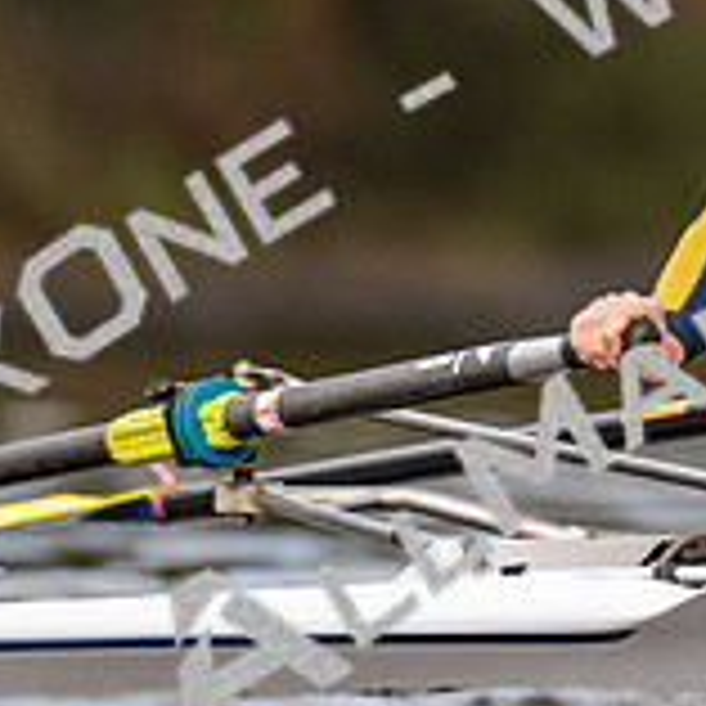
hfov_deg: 0.9
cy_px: 70
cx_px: 1084
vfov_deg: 0.9
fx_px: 43611
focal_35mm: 1890
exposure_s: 1/2500
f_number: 4
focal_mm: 600
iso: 1400
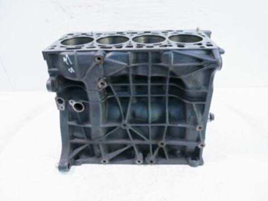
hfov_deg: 67.3
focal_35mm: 26
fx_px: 201
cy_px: 100
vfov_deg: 53.1
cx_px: 134
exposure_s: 1/60
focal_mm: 13
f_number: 3.5
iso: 640
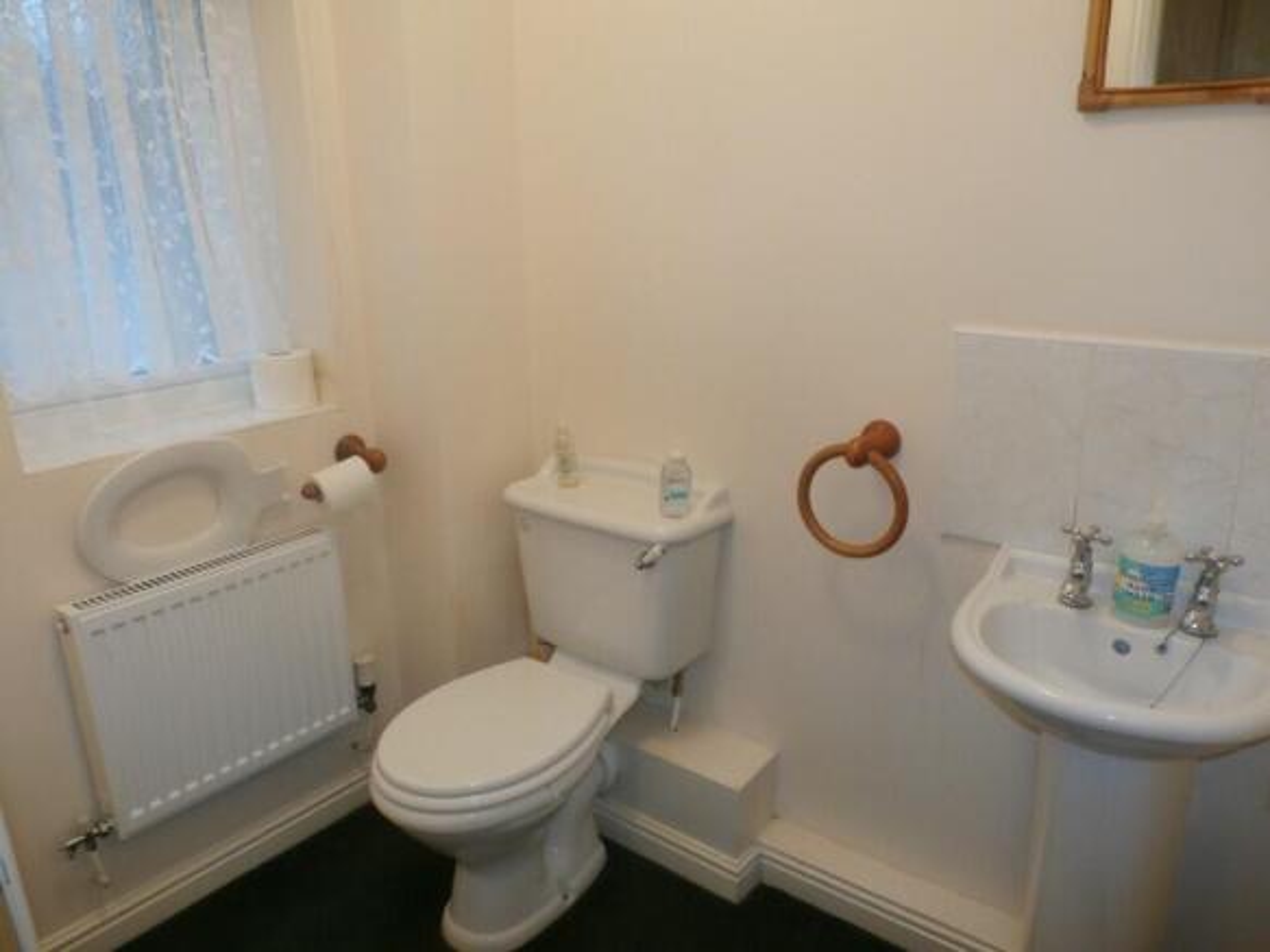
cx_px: 635
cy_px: 476
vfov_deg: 54.9
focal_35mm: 25
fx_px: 917
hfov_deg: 69.4
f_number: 3
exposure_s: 1/50
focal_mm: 4.5
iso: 200
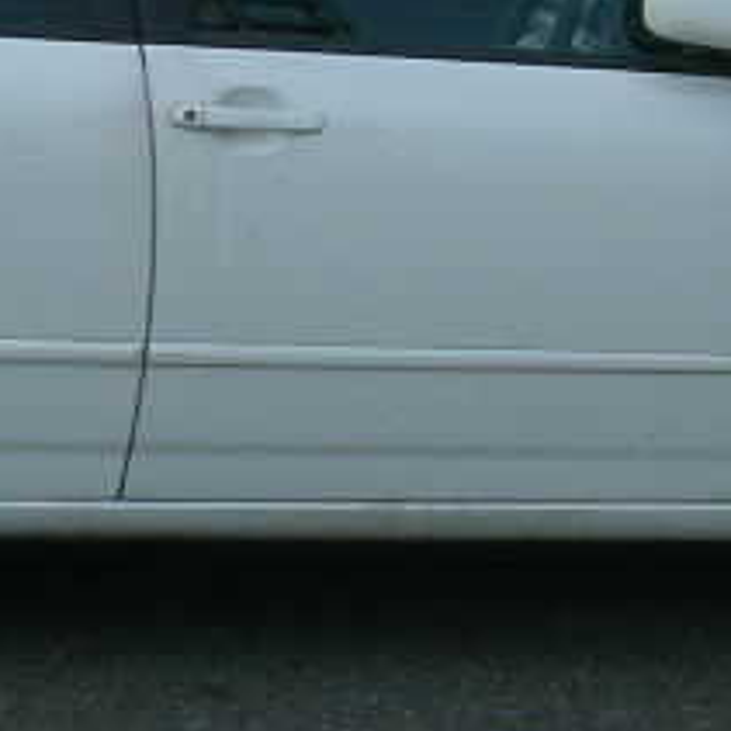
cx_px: 156
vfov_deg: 11.6
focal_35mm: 150
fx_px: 3584
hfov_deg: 11.6
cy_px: 267
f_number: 8.5
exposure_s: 1/70.8
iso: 50
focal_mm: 5.8
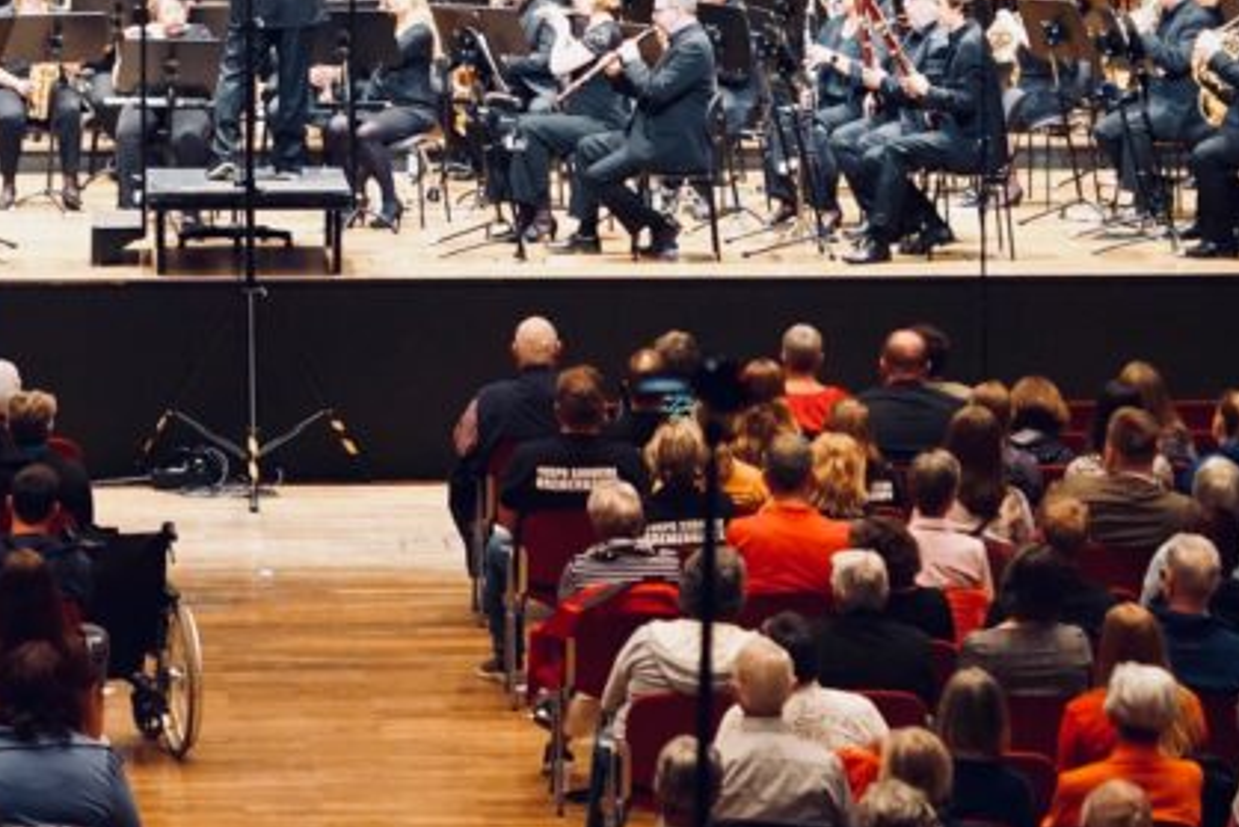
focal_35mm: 186
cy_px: 13
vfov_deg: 7.4
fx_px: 6403
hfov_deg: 11.0
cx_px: 205
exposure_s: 1/80
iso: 6400
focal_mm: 76
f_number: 4
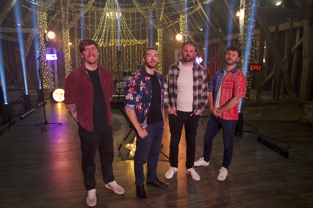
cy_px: 104
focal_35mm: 24
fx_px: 209
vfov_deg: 53.1
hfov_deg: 73.7
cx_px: 156
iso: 6400
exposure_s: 1/160
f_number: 4
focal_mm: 24
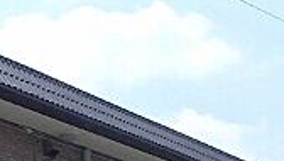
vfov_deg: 13.4
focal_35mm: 87
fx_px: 656
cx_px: -56
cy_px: 212
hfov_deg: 22.5
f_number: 6
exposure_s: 1/500
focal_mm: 3.7
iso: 125
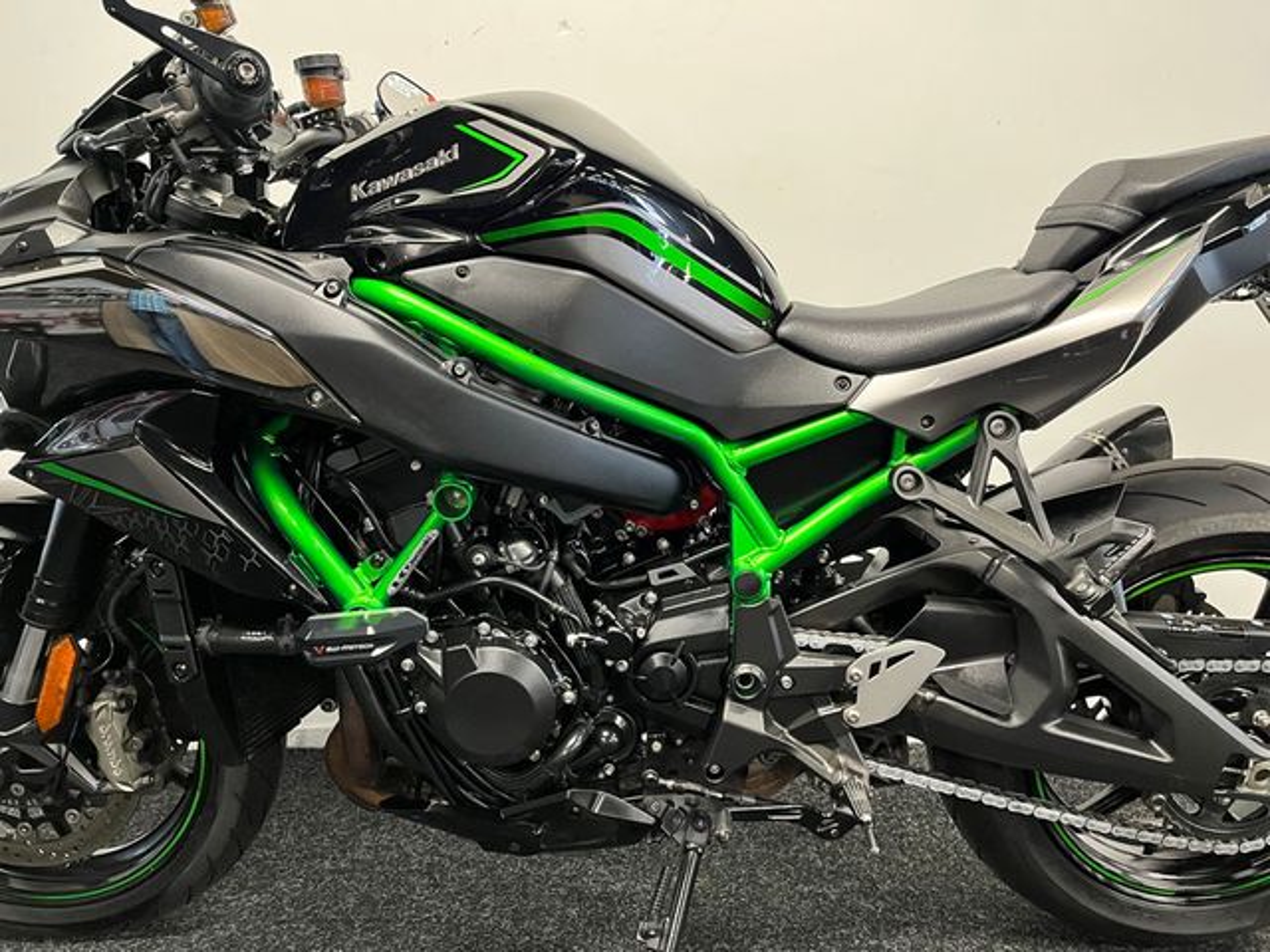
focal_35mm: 26
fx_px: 954
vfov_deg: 53.1
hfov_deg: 67.3
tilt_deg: -8.8
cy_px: 476
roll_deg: +0.8
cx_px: 635
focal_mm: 5.1
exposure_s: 1/50
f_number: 1.6
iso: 400
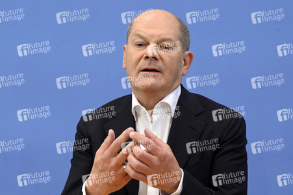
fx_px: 911
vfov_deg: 12.2
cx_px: 146
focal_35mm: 112
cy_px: 98
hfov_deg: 18.3
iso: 3200
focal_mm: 112
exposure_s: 1/500
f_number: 6.3
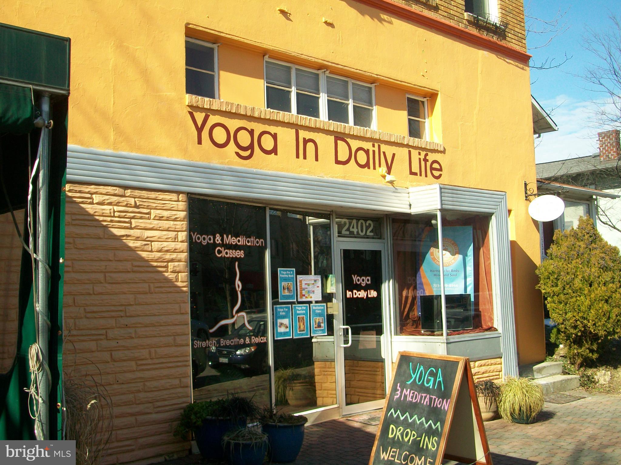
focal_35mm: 40
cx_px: 310
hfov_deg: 46.8
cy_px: 232
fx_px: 718
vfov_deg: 36.0
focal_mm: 7.1
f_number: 3.2
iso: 64
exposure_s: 1/500
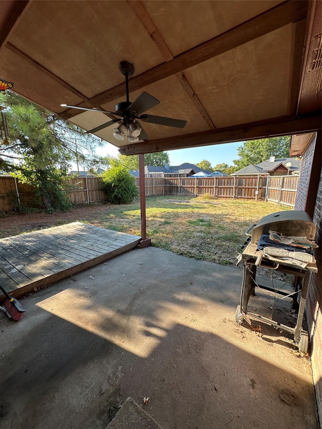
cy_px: 214
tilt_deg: -10.8
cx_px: 161
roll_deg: +1.2
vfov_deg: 102.1
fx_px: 174
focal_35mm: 14
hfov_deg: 85.7
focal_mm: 2.22
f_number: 2.2
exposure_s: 1/239
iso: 40
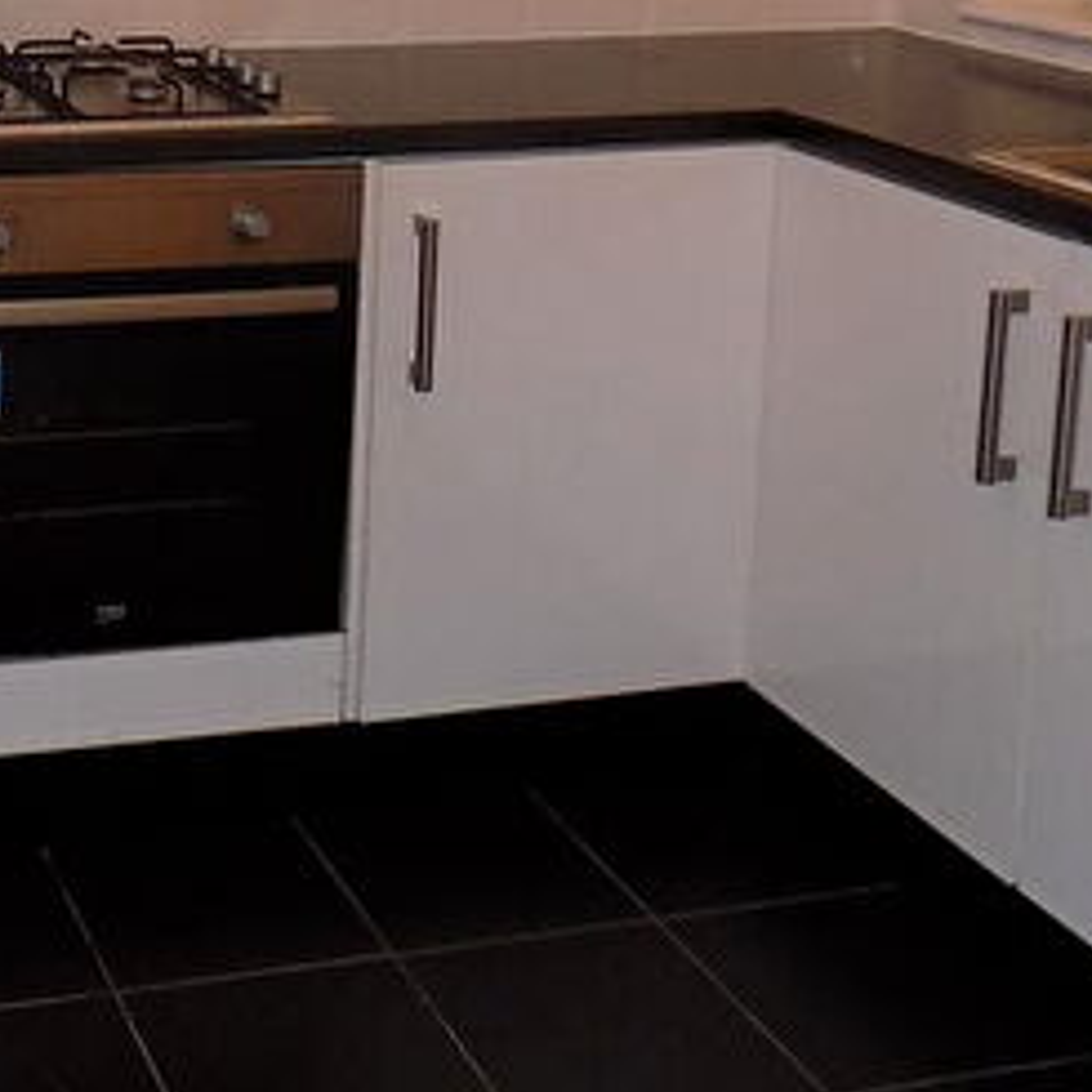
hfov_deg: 27.4
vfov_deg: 28.1
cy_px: 51
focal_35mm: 58
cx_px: -67
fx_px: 2070
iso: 200
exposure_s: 1/30
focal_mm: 4
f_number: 3.1
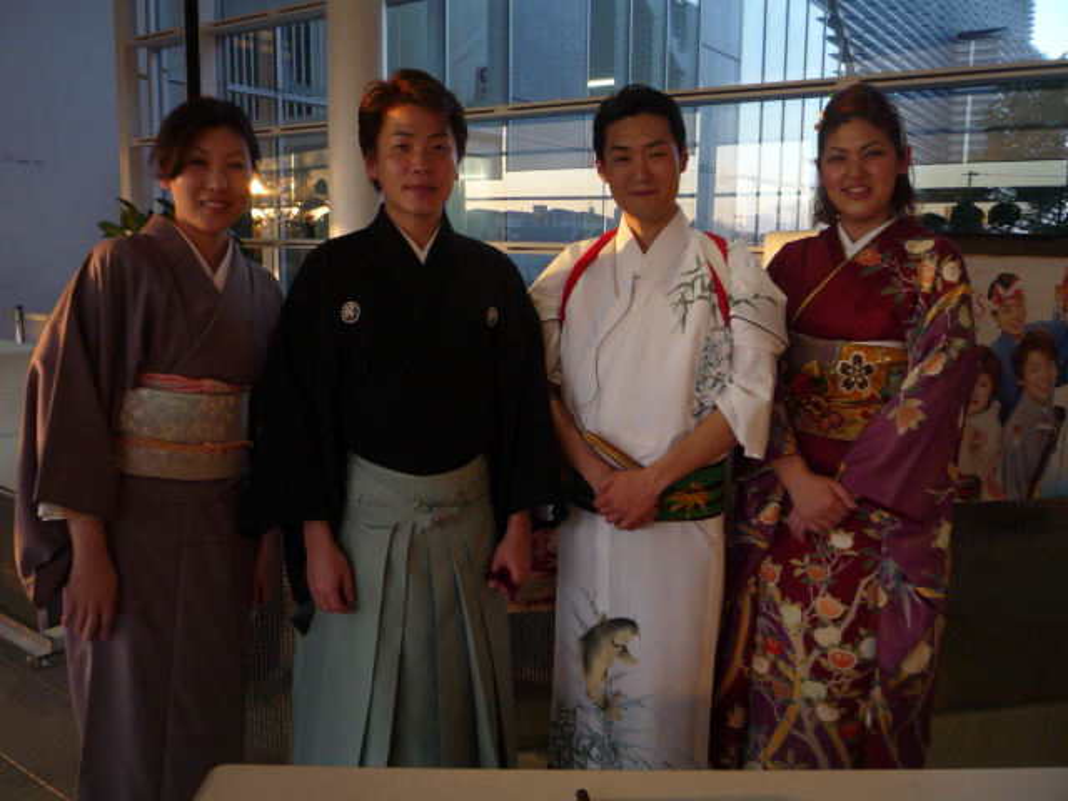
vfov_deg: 46.8
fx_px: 926
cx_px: 534
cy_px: 400
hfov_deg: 60.0
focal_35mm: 30
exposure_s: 1/40
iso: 100
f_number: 3.3
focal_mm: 5.2
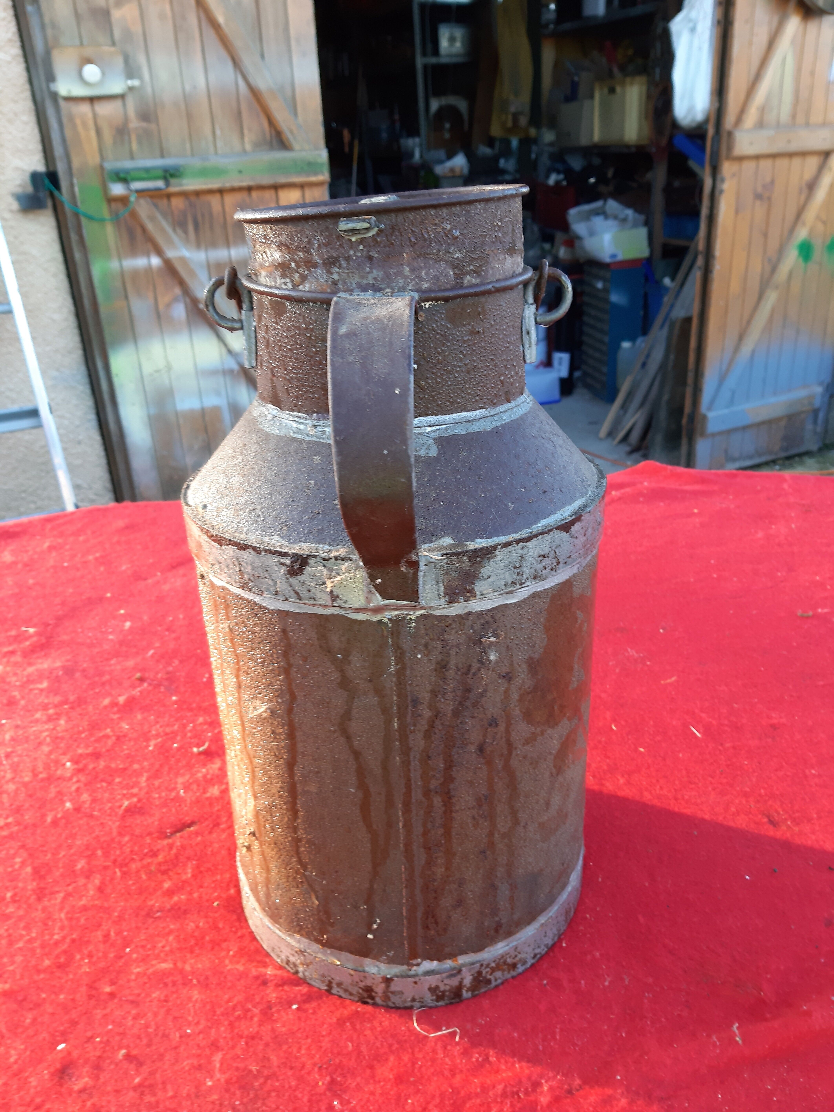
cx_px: 417
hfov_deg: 51.4
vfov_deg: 65.3
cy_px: 556
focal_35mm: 27
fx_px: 867
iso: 50
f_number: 1.7
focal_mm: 3.93
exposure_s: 1/50
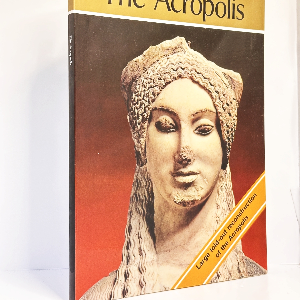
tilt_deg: +1.1
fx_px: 559
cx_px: 149
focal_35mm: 57
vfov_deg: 29.9
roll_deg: -0.2
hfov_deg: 30.0
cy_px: 114
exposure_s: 1/60
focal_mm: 6.86
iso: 160
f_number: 1.78
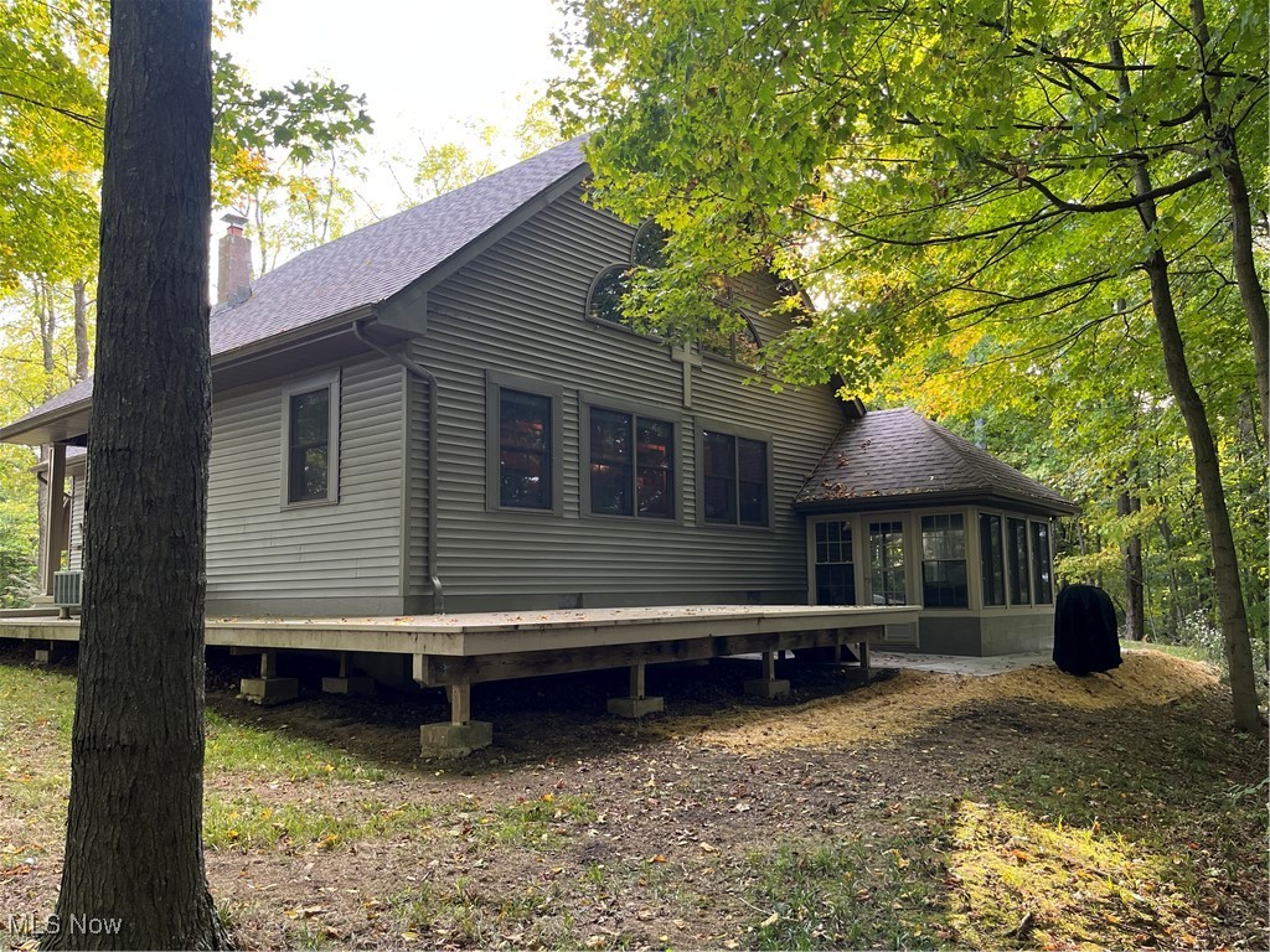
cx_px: 635
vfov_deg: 53.1
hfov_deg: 67.3
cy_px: 476
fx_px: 954
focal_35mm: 26
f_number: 1.6
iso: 125
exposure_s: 1/121
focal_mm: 5.1
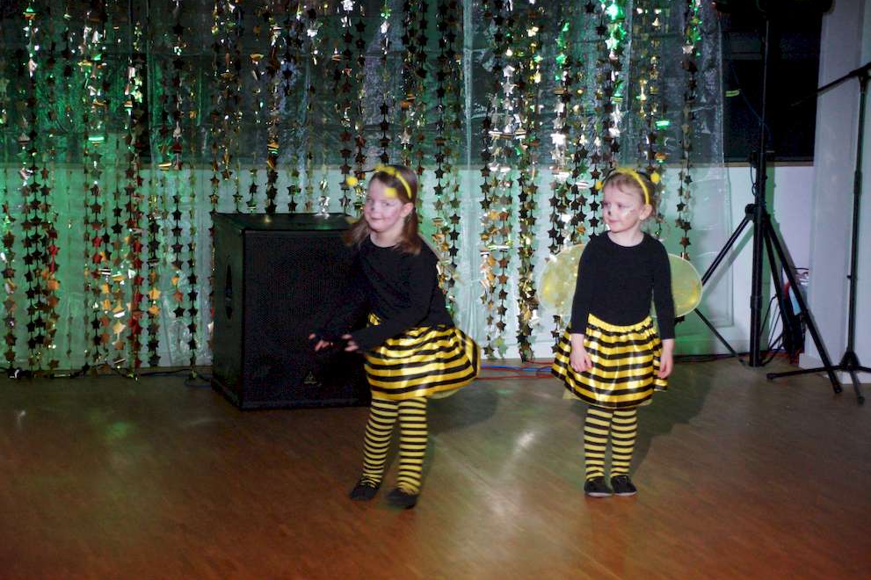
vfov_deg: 14.7
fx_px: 2249
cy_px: 284
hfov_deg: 21.9
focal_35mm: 93
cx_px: 436
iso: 3200
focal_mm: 60
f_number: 5
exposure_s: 1/125
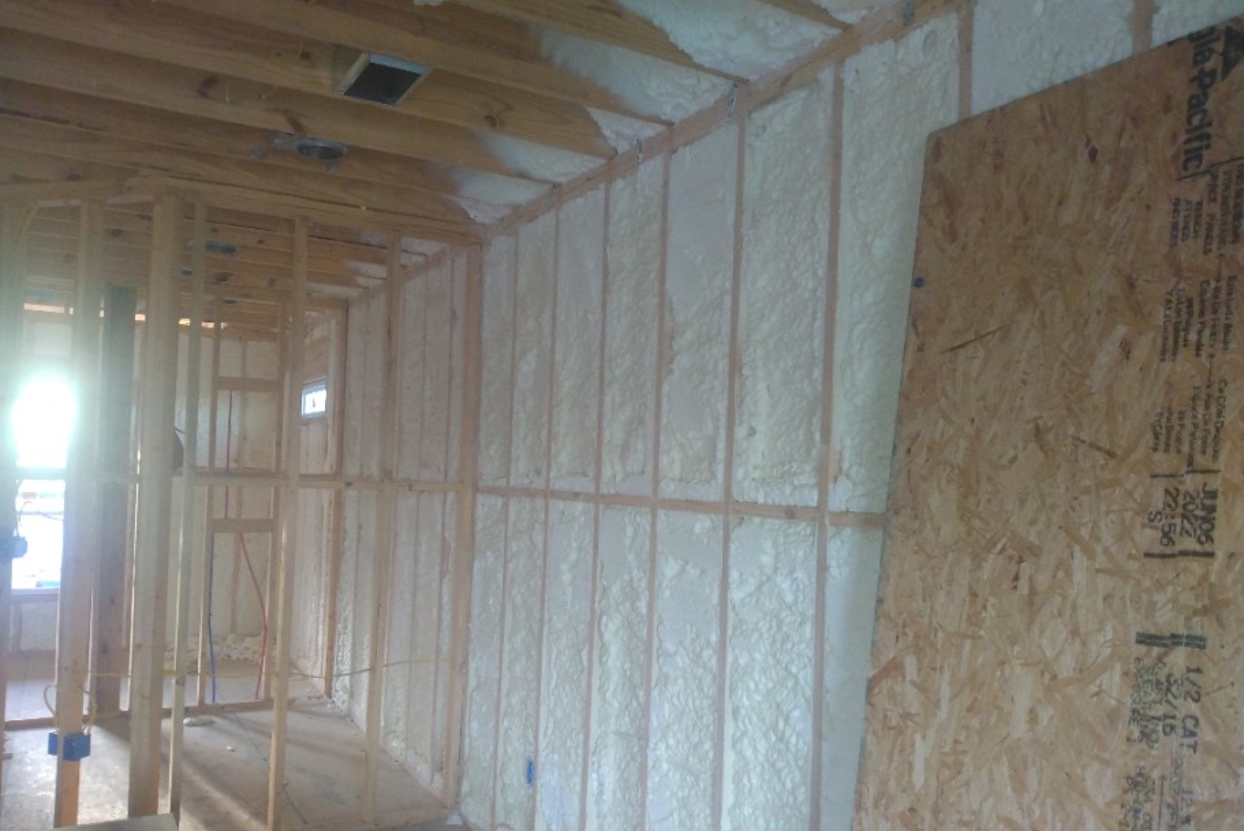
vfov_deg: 59.4
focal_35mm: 21
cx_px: 617
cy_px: 459
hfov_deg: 81.2
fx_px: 726
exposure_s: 1/30
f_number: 2
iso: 447
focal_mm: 3.54
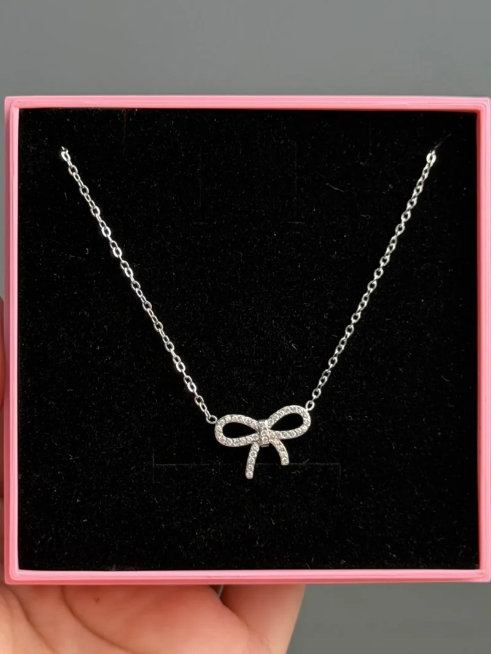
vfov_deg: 39.6
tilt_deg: -19.6
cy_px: 327
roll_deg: +0.6
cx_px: 246
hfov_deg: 30.3
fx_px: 907
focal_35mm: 48
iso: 64
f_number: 1.78
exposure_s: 1/218
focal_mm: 6.76
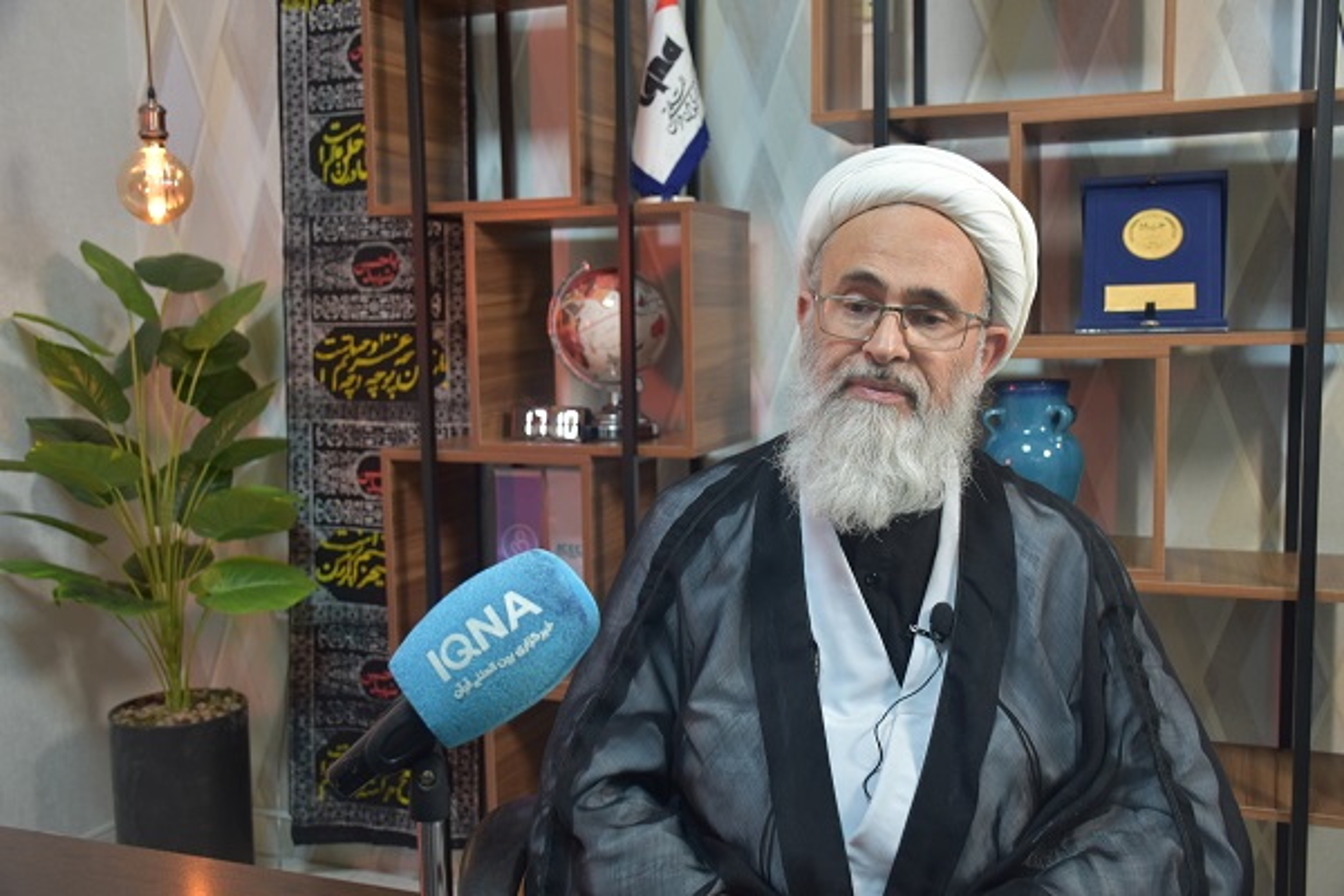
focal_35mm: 34
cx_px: 672
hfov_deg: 55.1
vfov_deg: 38.4
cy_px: 448
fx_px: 1288
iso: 220
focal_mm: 23
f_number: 3.8
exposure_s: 1/25
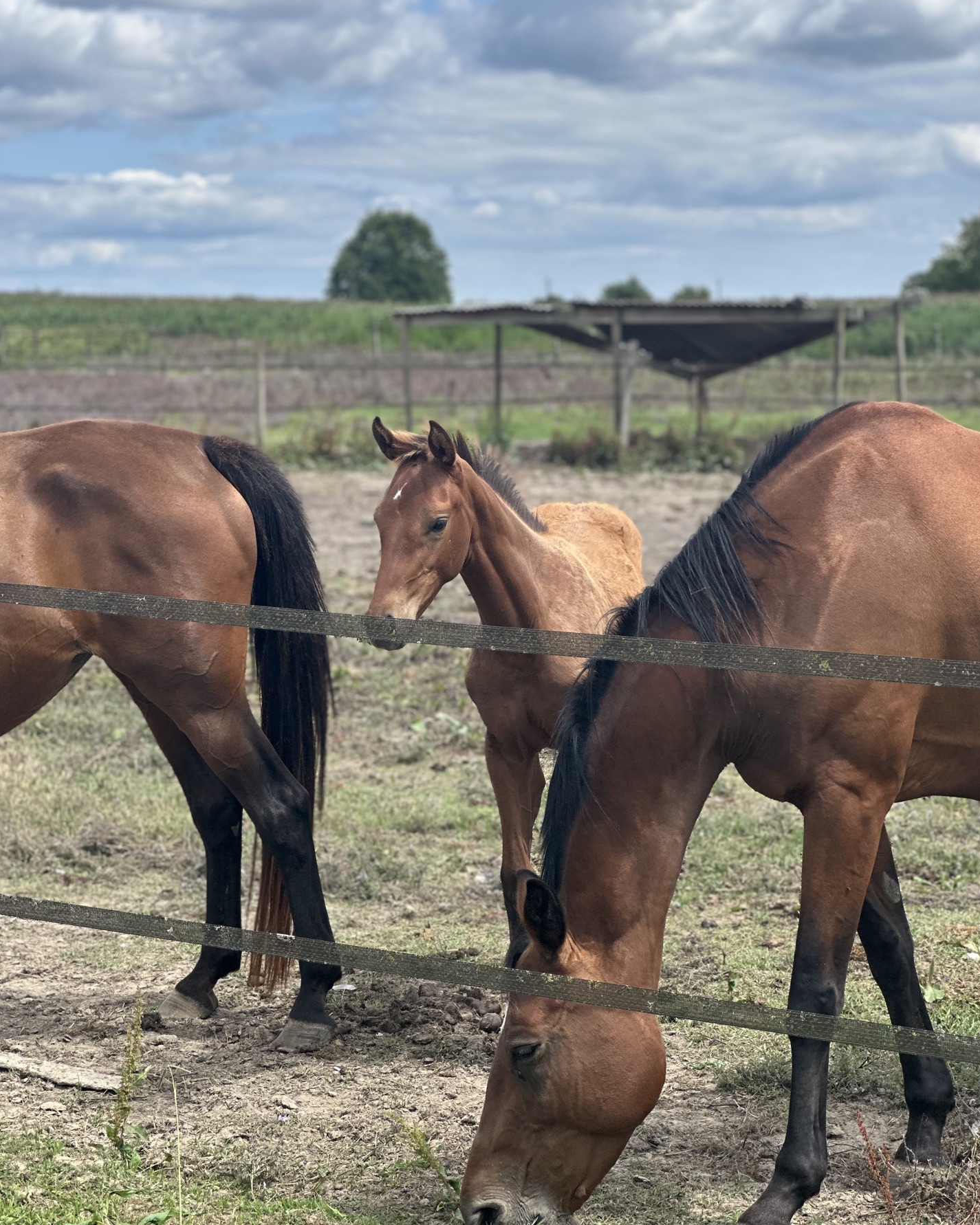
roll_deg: +1.5
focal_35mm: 81
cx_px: 494
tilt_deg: -2.0
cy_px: 566
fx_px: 2937
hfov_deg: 18.9
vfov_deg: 23.6
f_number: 2.8
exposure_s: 1/602
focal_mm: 9
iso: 32
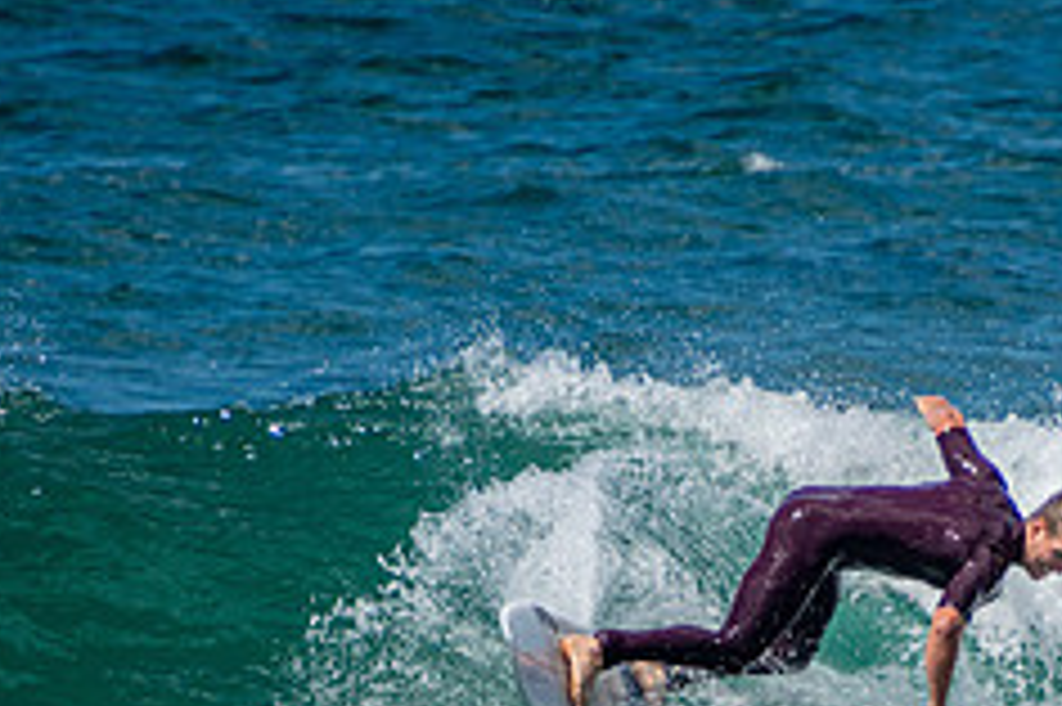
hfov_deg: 1.4
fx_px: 43540
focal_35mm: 1477
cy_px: 852
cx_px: 909
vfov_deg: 0.9
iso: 250
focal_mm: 400
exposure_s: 1/2000
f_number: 5.6
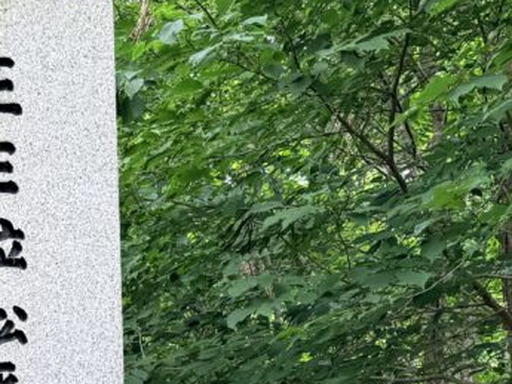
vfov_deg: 15.6
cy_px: 535
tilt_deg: +5.5
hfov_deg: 18.0
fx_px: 1317
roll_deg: -1.7
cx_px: -384
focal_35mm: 89
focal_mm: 6.76
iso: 64
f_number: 1.78
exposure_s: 1/185
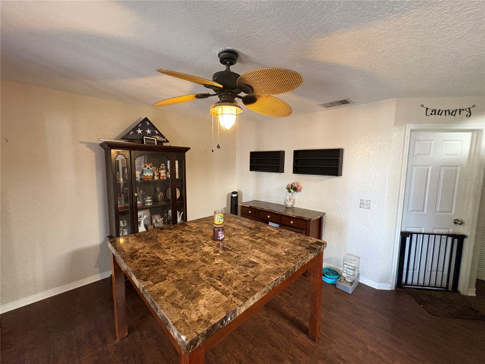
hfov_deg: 102.1
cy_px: 182
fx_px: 196
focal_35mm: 14
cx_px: 242
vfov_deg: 85.7
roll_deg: -1.0
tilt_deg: -5.2
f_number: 2.2
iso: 640
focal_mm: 2.22
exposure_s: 1/60
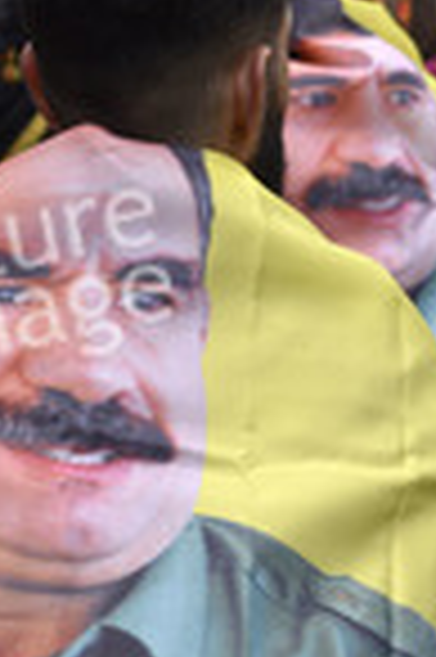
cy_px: 522
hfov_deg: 7.7
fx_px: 3241
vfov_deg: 11.5
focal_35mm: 178
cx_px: 72
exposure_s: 1/250
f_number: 8
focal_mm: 65
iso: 360
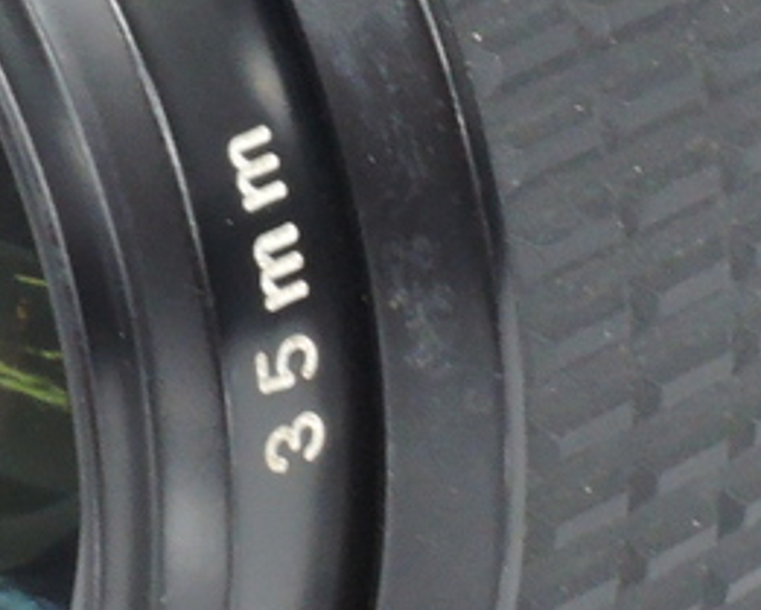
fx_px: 6782
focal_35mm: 301
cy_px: -114
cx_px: 210
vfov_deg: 5.1
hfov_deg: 6.4
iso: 800
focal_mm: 14.3
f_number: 8
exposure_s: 1/6
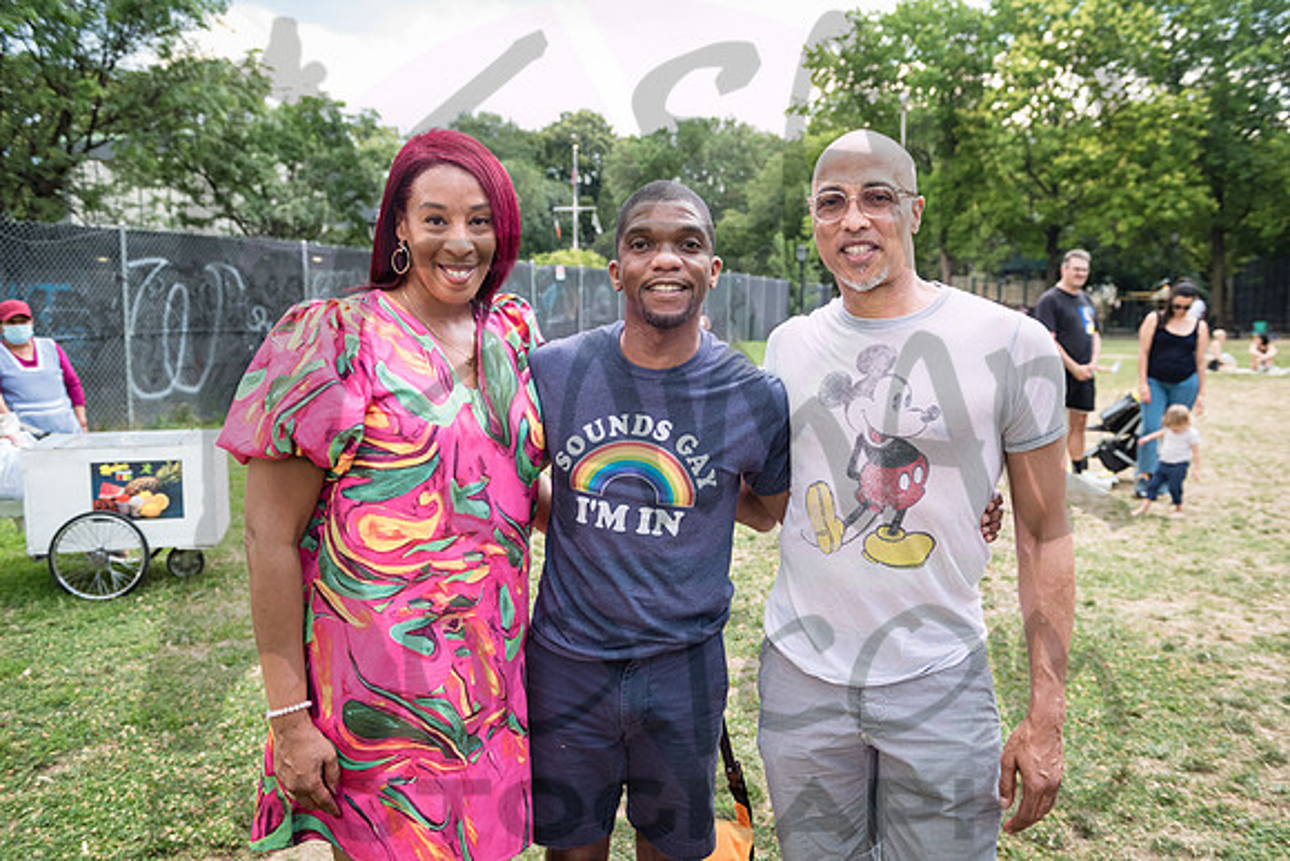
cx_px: 645
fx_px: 1111
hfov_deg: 60.3
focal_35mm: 31
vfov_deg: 42.3
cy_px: 430
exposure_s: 1/320
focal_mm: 31
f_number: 4
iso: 1000
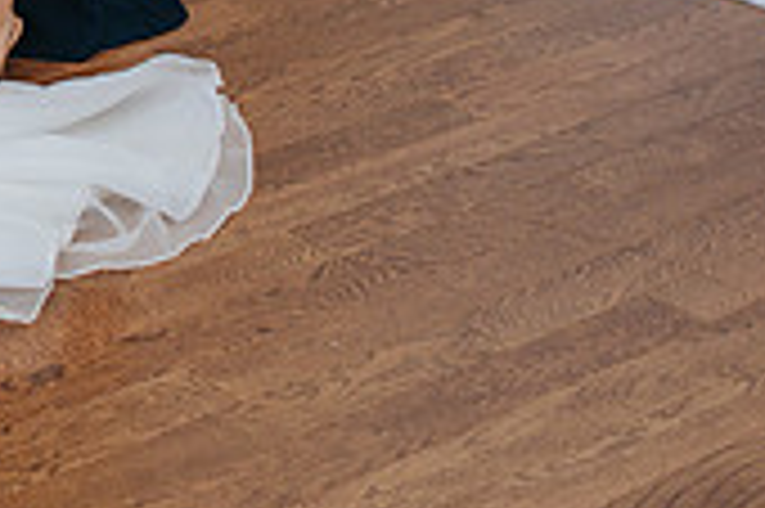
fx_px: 2611
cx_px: -423
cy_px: -341
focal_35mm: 123
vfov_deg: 10.6
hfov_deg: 15.3
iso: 800
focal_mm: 35
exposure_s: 1/200
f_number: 3.5
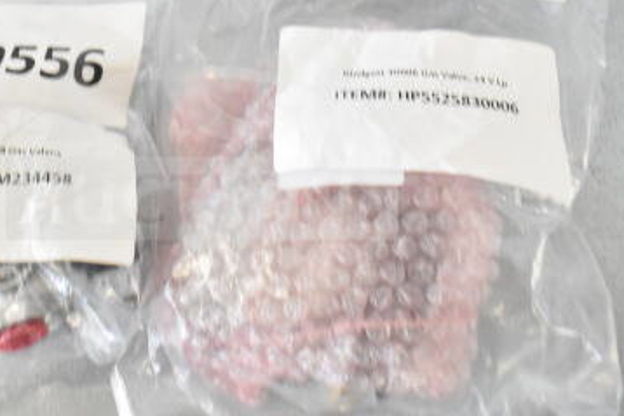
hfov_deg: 42.1
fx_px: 798
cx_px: 200
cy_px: 102
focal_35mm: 46
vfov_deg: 28.8
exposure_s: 1/100
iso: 1600
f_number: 5
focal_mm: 18
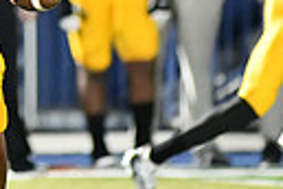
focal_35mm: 1350
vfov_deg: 1.0
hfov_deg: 1.5
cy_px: -100
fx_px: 10612
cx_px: -81
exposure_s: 1/1000
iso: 10000
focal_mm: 300
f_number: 2.8
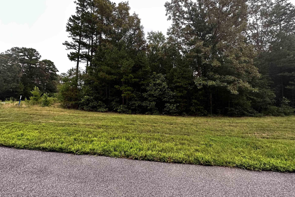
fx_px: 131
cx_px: 149
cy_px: 81
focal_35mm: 16
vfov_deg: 73.1
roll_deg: -1.0
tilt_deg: +5.5
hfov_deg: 96.7
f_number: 2.2
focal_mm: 2.22
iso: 100
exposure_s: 1/99
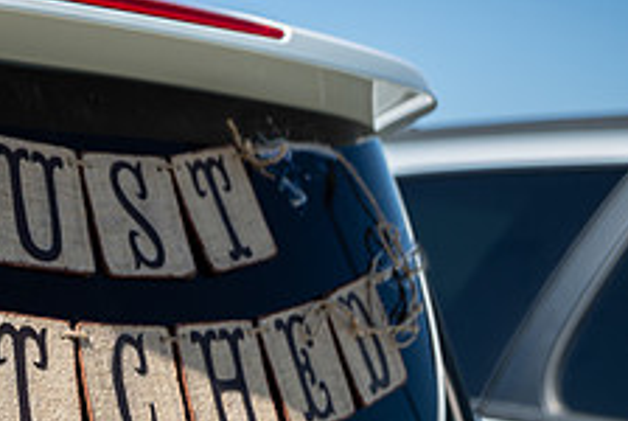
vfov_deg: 11.5
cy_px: 383
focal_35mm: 119
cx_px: 3
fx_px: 2079
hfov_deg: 16.8
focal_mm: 46
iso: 64
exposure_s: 1/640
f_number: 3.2
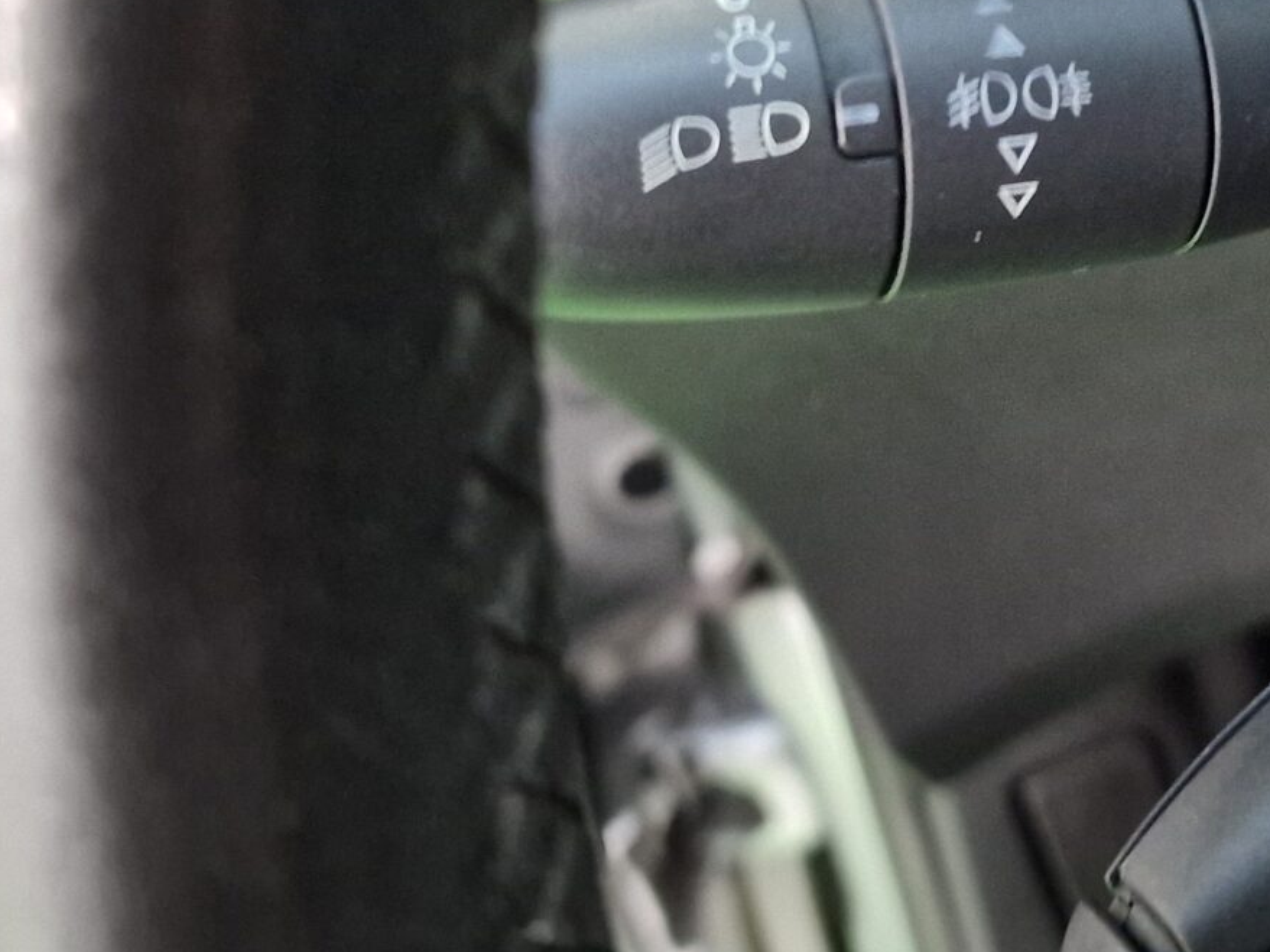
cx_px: 1024
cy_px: -40
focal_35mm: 67
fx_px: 2458
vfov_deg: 21.0
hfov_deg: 28.3
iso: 500
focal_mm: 6.4
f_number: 1.8
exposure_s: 1/33
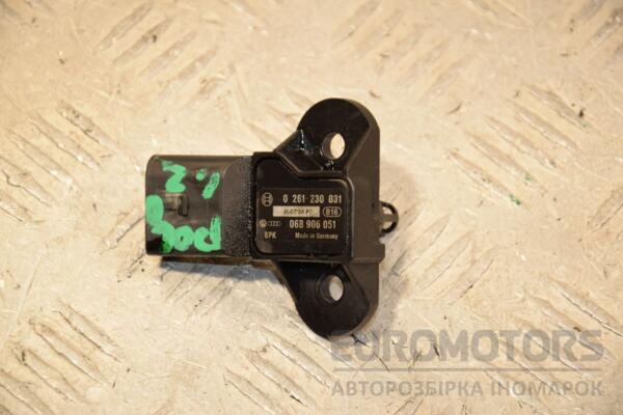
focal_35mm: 158
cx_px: 312
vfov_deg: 8.7
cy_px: 208
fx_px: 2725
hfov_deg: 13.0
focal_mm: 105
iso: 800
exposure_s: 1/200
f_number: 6.3
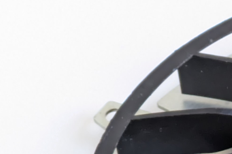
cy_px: 282
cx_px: 407
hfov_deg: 8.0
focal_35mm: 249
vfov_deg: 5.4
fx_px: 1605
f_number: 1.89
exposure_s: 1/50
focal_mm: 5.43
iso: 350
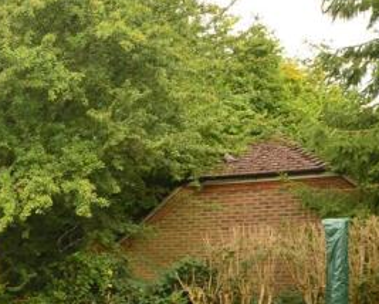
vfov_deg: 21.7
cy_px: 274
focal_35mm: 69
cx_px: -50
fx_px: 775
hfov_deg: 25.3
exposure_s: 1/10
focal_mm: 20
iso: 200
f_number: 14
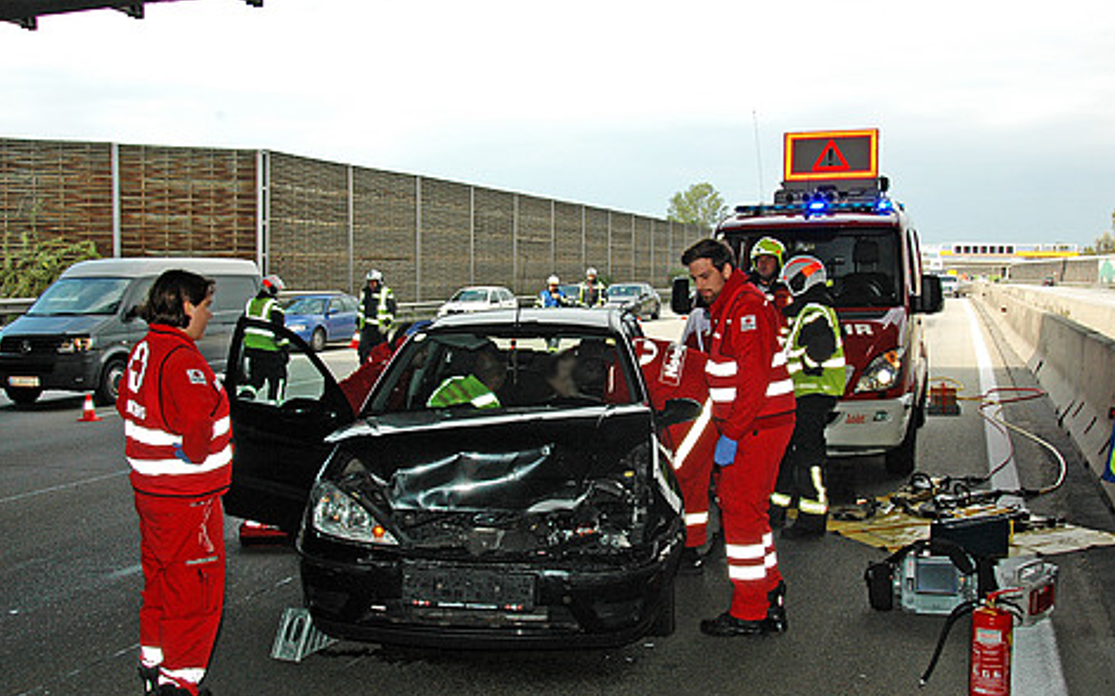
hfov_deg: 52.8
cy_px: 353
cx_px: 558
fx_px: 1124
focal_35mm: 37
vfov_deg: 34.4
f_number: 9
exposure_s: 1/320
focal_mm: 24
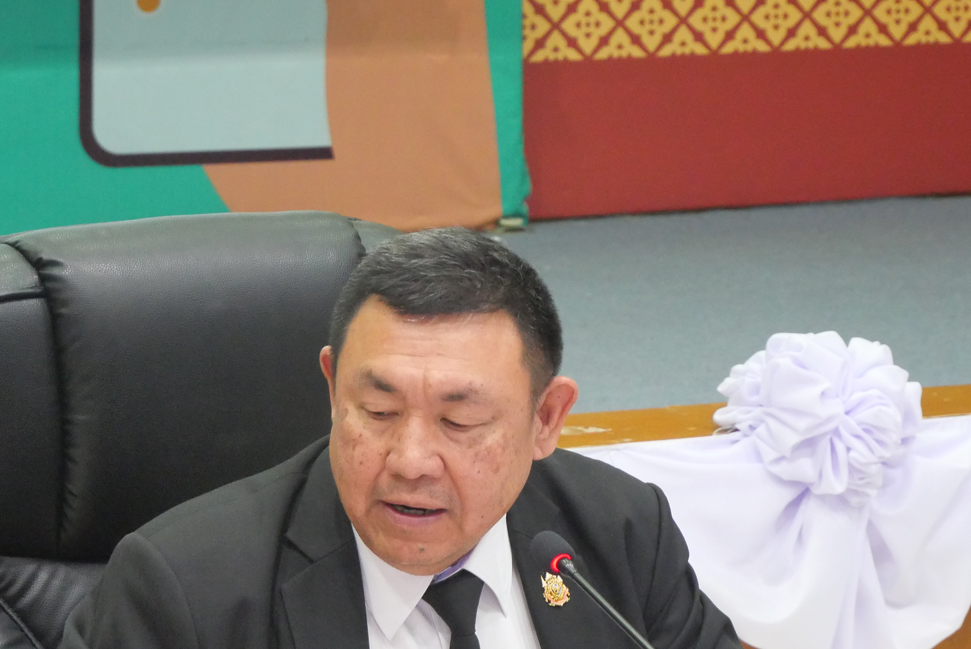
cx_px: 489
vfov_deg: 7.2
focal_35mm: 191
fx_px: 5155
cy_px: 447
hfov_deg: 10.8
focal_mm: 60
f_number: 5.6
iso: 3200
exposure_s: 1/50
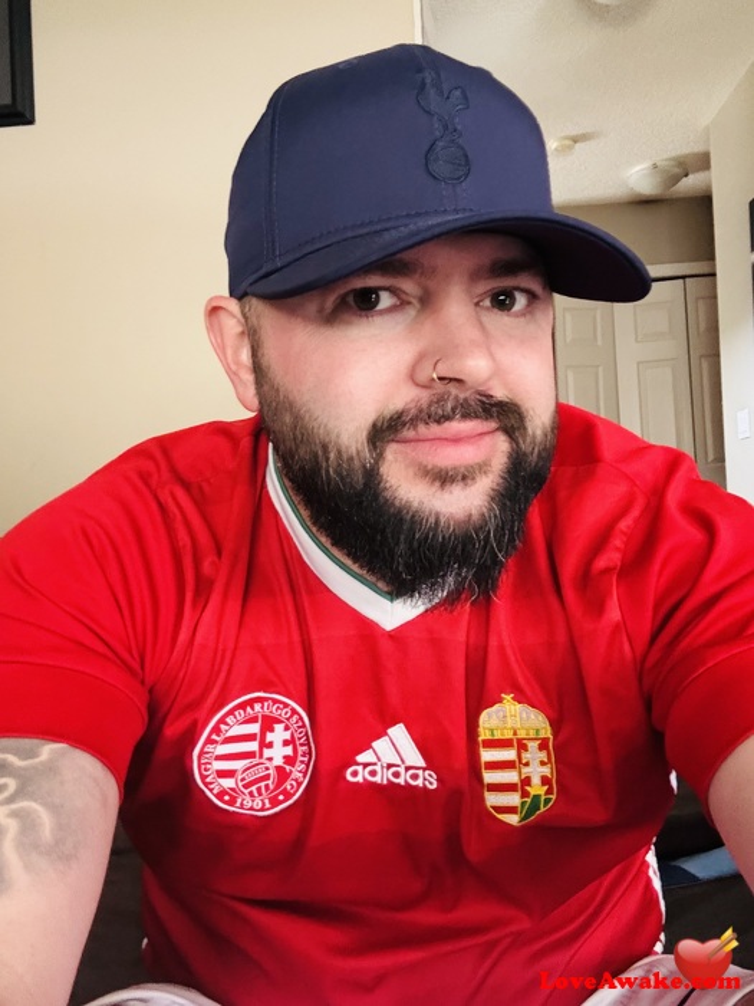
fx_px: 871
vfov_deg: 60.0
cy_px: 503
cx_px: 377
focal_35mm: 30
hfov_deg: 46.8
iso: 640
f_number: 1.9
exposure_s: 1/28
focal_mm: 2.69
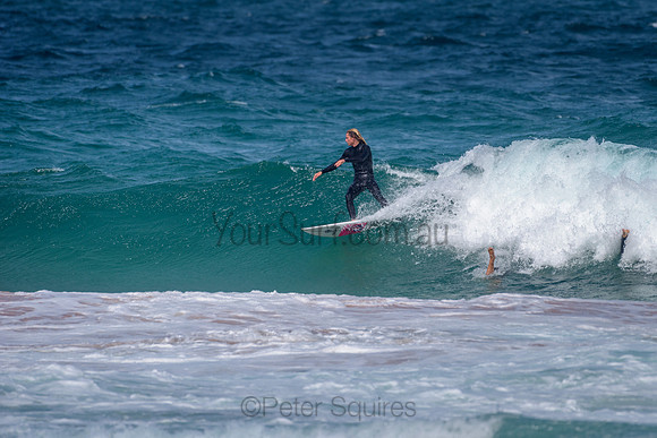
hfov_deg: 3.4
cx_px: 403
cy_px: 187
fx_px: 11196
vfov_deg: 2.2
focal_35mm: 613
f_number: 5.6
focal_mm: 500
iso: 100
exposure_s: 1/2000
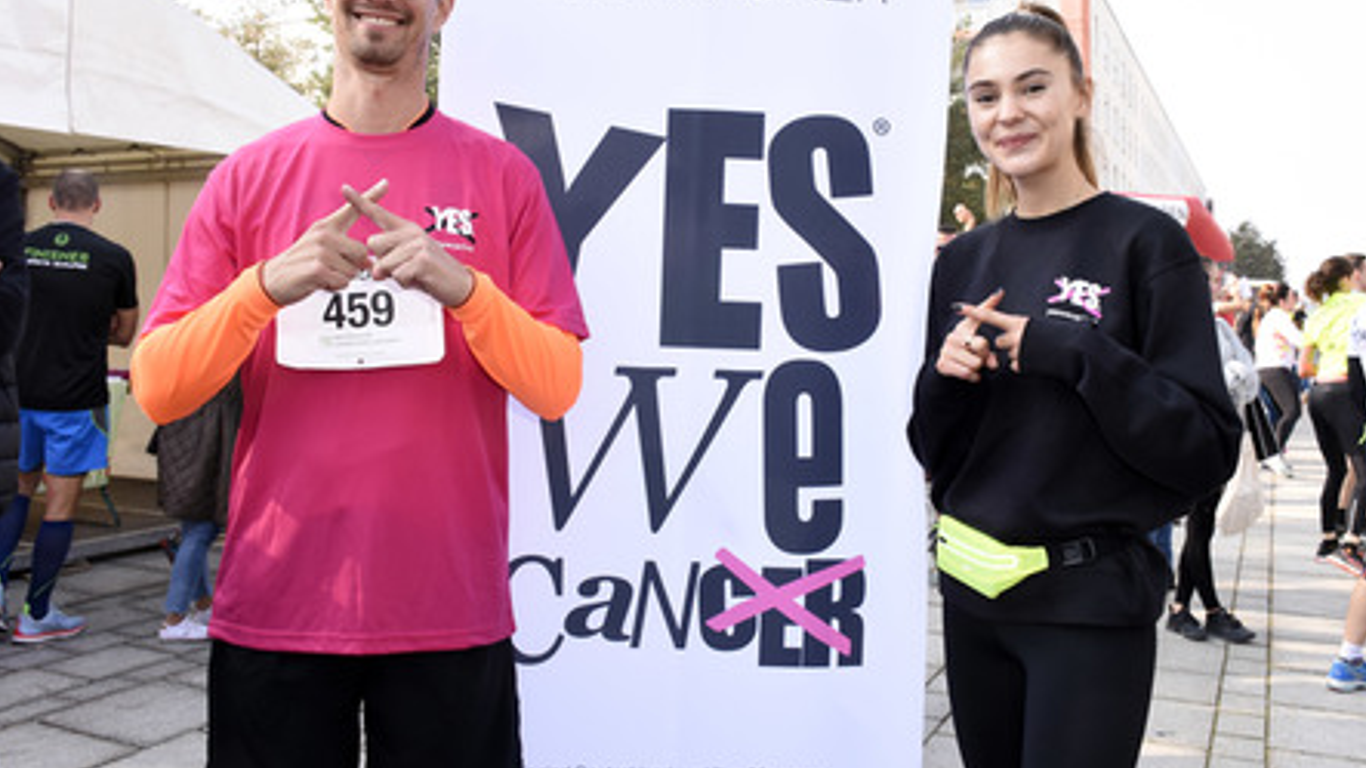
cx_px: 689
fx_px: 1159
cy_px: 324
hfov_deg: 61.0
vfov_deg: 36.6
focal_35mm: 32
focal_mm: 20
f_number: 8
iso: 400
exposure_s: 1/160
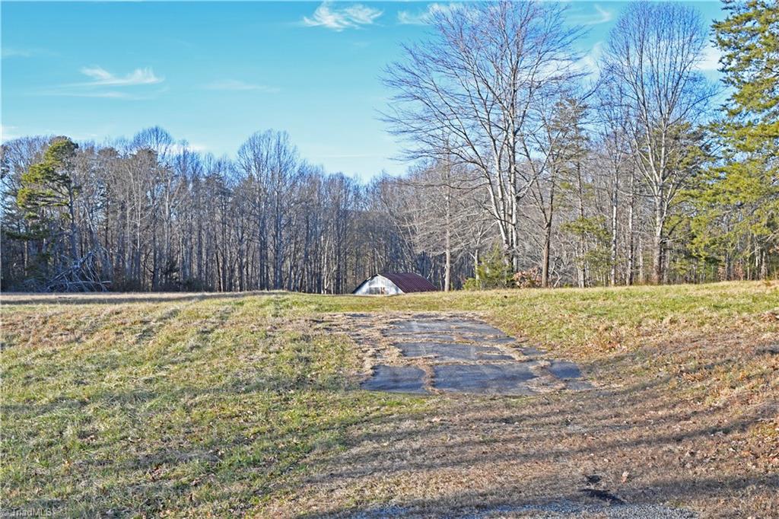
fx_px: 908
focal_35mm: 42
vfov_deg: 31.9
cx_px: 390
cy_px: 260
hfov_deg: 46.4
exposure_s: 1/125
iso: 100
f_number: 6.3
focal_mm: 28
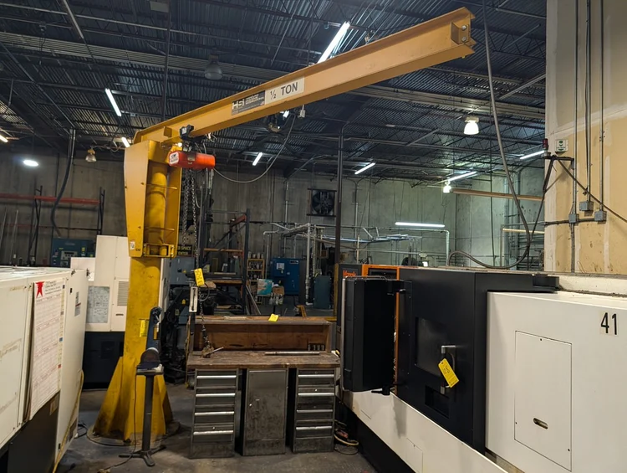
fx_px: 435
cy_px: 236
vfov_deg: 57.0
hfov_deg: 71.5
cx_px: 314
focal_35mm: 24
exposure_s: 1/120
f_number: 1.68
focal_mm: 6.9
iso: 249
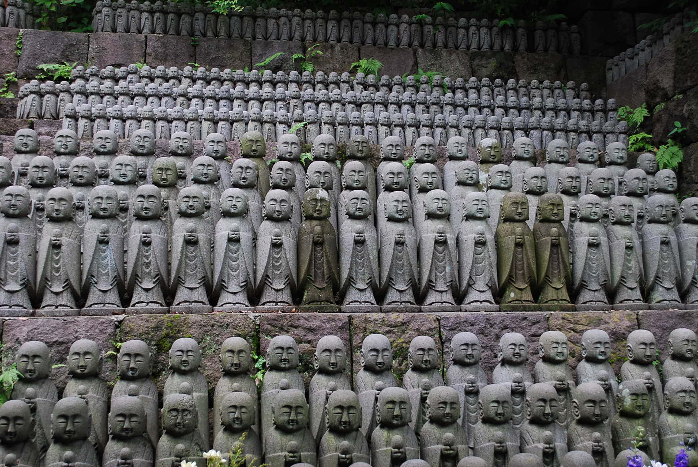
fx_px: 932
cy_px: 234
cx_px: 349
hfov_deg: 41.1
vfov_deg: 28.2
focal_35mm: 48
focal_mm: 32
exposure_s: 1/100
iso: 200
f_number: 5
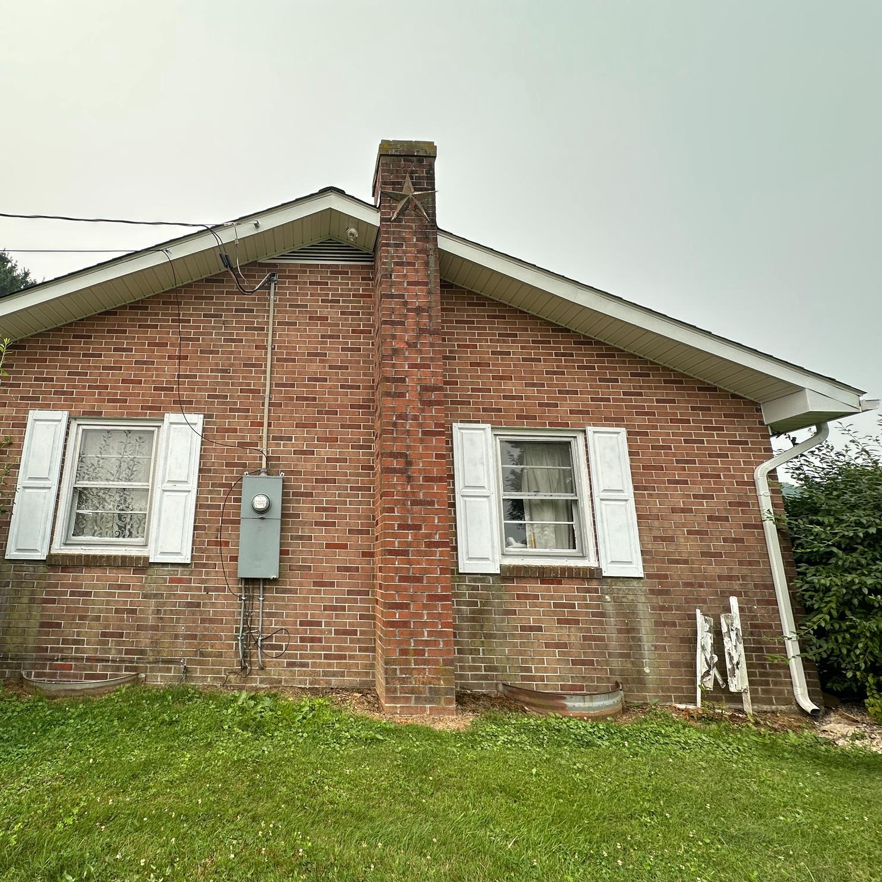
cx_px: 318
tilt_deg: +14.1
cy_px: 450
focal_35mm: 17
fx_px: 490
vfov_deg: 84.0
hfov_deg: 82.0
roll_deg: -0.8
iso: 40
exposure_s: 1/824
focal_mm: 2.22
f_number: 2.2
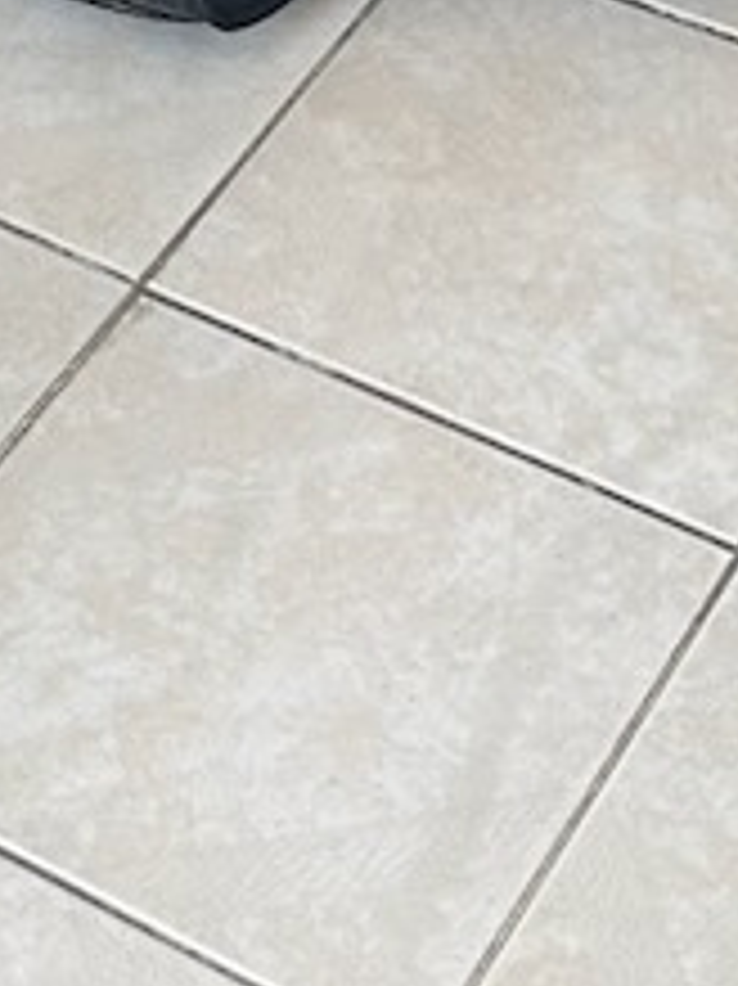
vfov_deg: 11.1
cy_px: -1315
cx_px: -338
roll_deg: +5.3
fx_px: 4325
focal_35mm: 152
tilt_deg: -22.4
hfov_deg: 9.5
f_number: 1.5
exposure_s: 1/121
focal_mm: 5.7
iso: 50
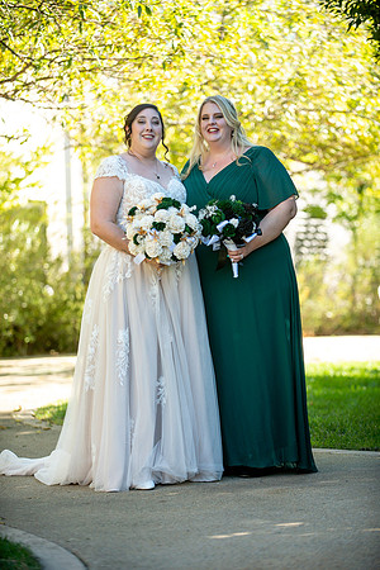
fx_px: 1900
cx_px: 190
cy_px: 285
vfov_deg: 17.1
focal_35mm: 120
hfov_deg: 11.4
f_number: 2.8
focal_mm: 120
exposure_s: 1/1250
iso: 400
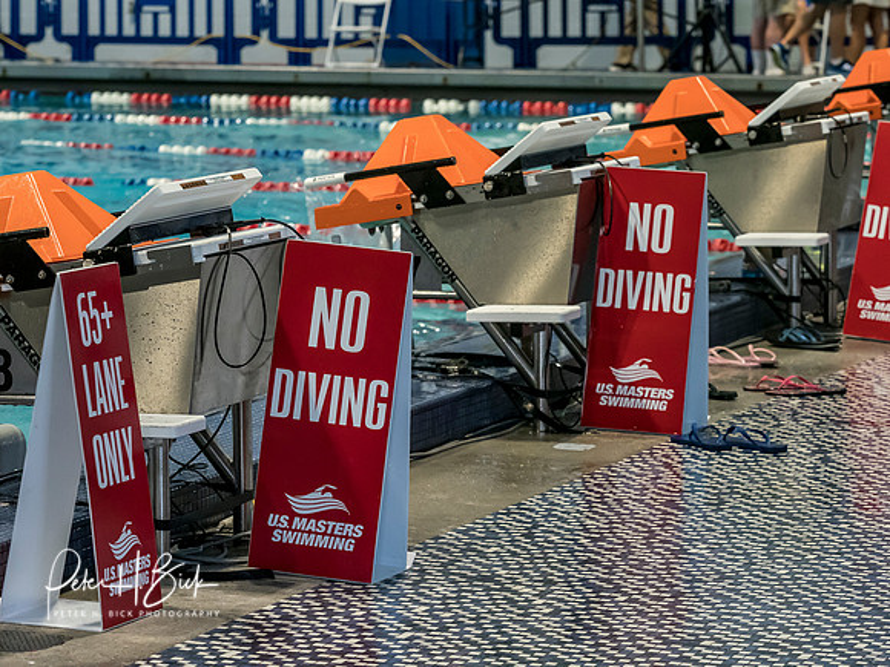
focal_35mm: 164
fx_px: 4217
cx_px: 445
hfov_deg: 12.0
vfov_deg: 9.1
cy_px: 334
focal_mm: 82
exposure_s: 1/320
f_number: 4.5
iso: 3200
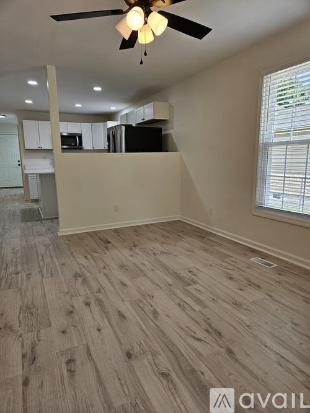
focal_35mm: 23
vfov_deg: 73.9
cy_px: 206
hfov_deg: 58.9
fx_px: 275
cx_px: 155
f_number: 1.8
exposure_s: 1/120
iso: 64
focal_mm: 5.4
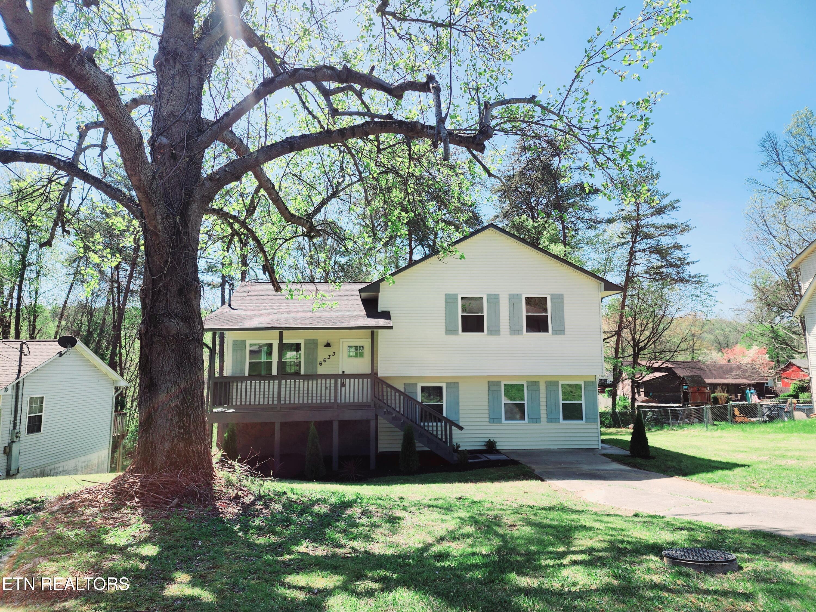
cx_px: 408
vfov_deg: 58.9
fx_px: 542
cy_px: 306
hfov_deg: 73.9
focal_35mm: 23
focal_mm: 6.4
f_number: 1.8
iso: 12
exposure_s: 1/667
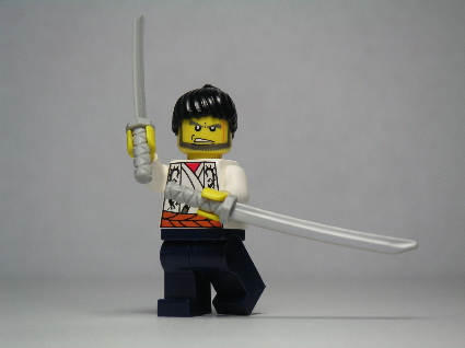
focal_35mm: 111
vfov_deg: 13.3
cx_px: 232
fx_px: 1490
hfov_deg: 17.7
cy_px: 174
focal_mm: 17.1
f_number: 3.6
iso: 64
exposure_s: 1/111
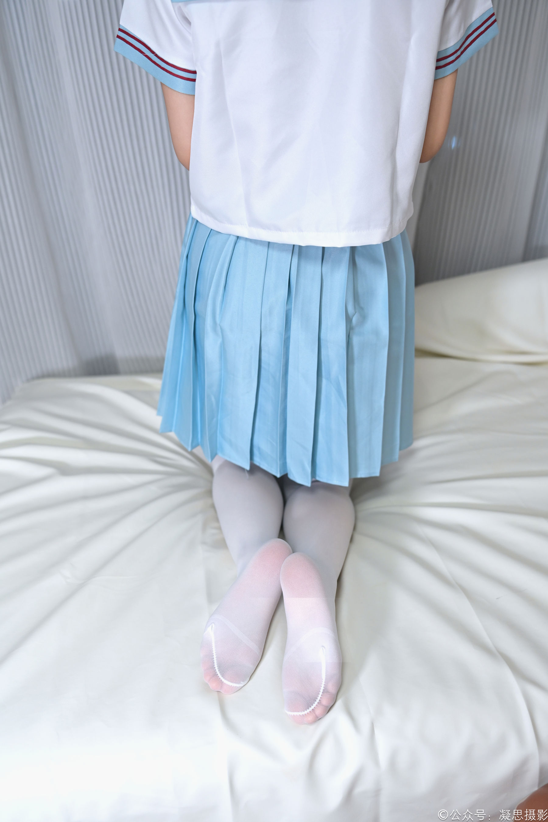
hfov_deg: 34.2
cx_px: 274
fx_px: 890
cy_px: 411
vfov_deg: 49.6
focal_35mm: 39
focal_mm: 39
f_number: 2.8
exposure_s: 1/100
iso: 720
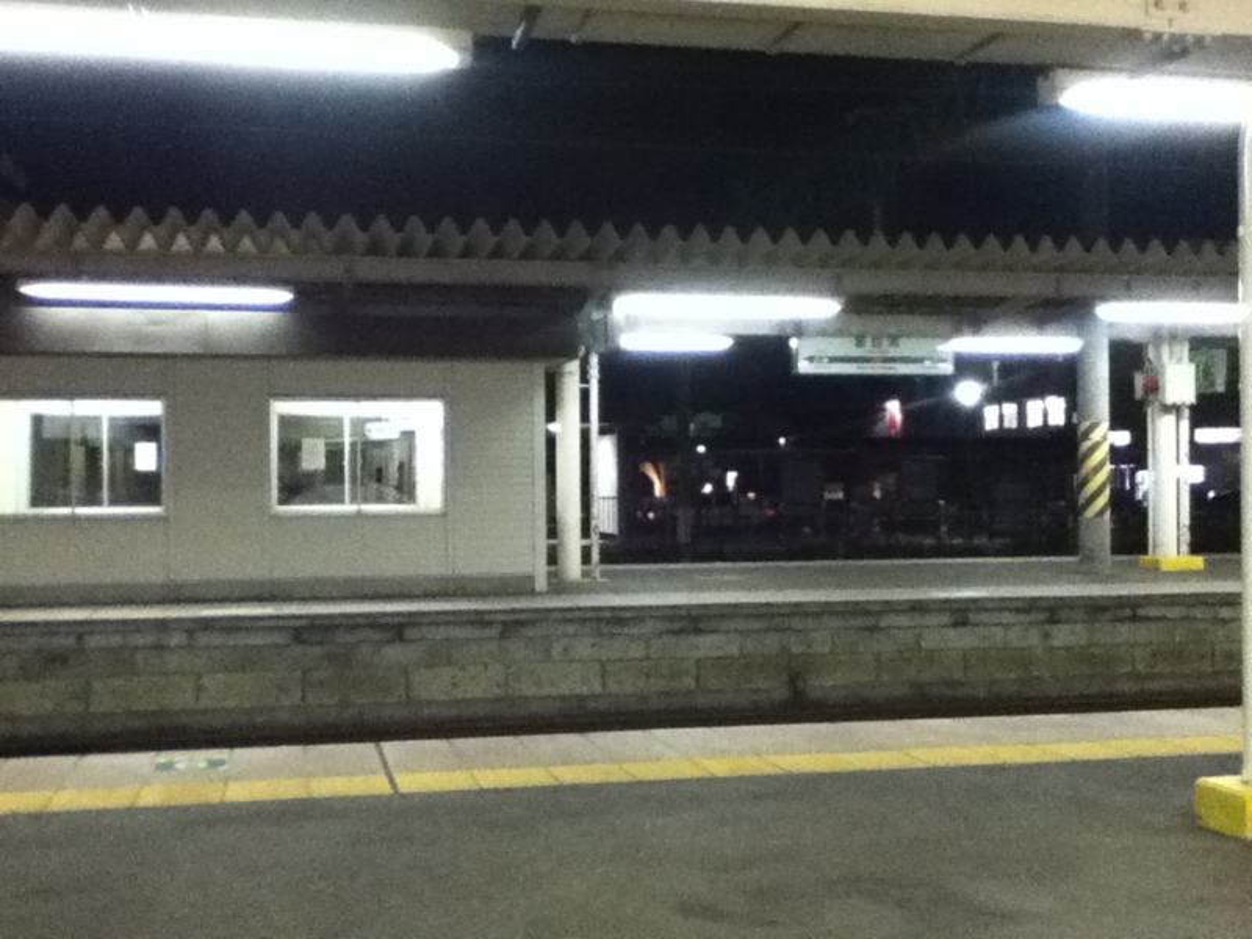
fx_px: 1157
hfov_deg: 56.8
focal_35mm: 32
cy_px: 470
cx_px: 626
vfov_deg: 44.2
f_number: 2.4
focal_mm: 3.85
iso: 640
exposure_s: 1/20
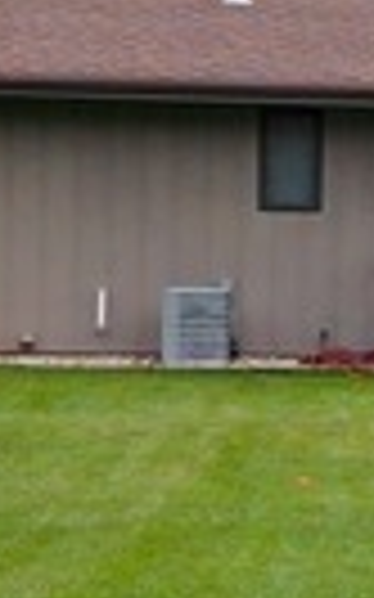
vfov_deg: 11.7
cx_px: 987
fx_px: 2922
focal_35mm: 179
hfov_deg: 6.8
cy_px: 333
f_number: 3.8
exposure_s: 1/640
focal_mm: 6.2
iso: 125
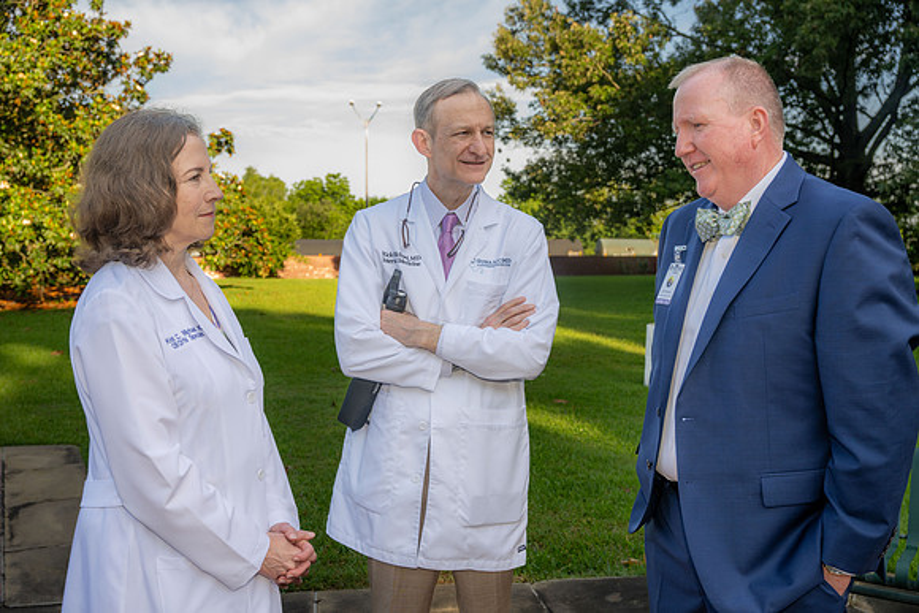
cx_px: 460
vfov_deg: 37.9
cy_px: 306
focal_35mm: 35
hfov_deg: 54.4
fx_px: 894
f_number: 5
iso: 110
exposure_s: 1/160
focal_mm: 35
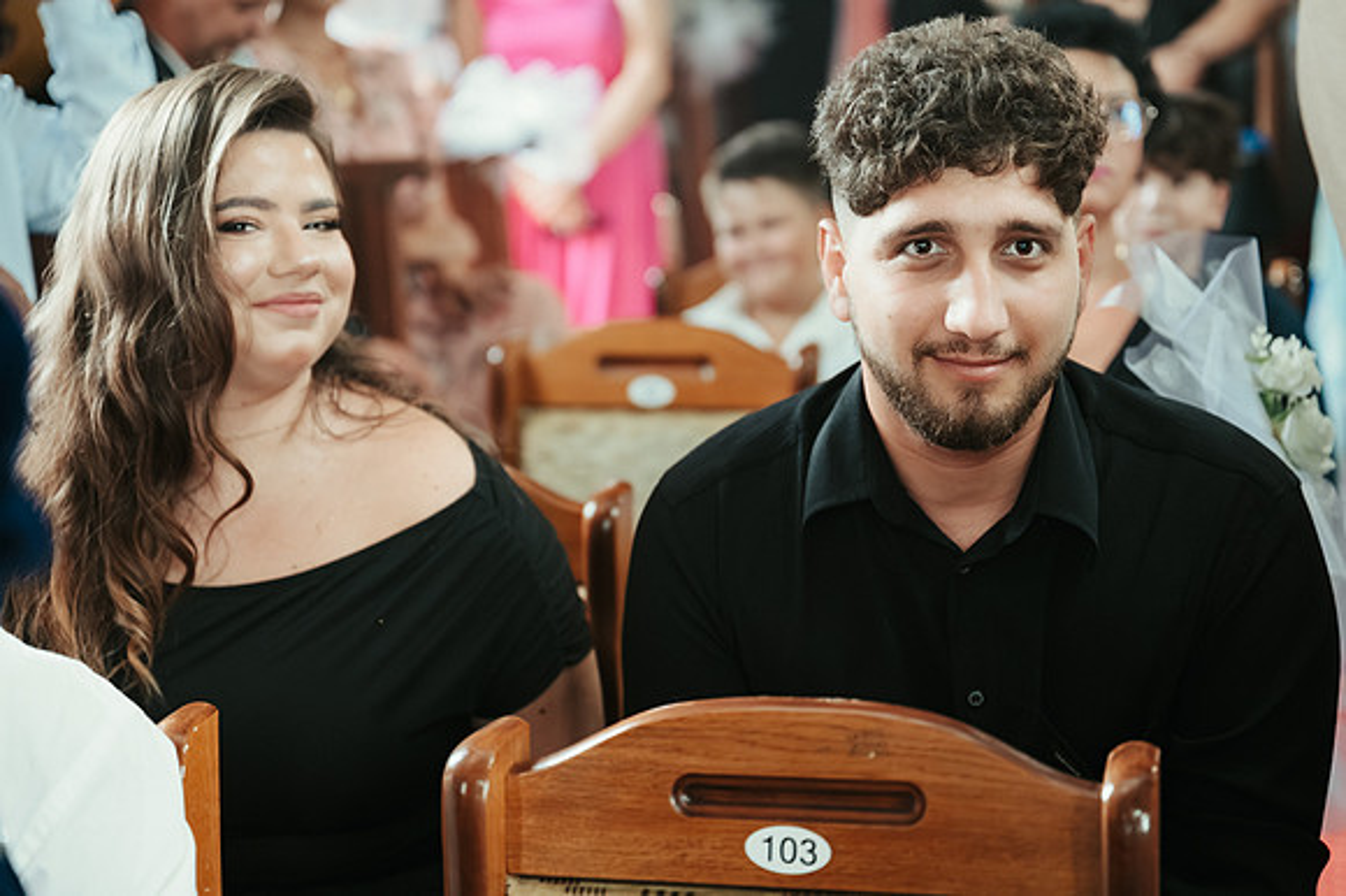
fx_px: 2823
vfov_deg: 18.0
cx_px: 722
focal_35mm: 76
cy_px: 448
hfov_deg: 26.8
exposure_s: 1/160
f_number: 2.8
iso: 2000
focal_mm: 70
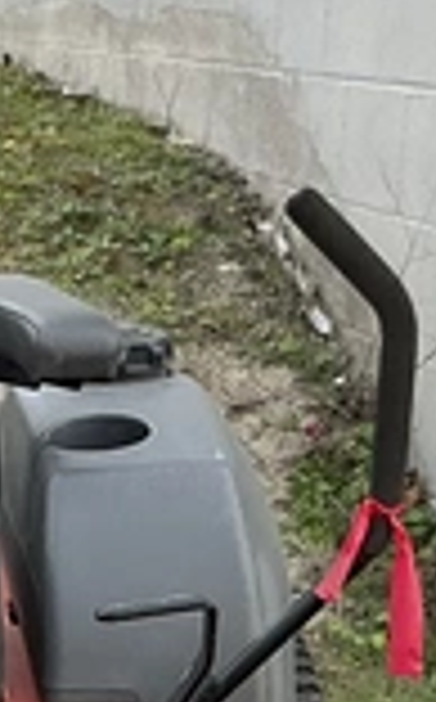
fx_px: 2729
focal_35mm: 143
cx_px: -274
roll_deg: -0.7
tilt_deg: -22.7
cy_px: 1150
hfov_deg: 8.9
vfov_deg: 13.5
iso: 20
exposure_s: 1/165
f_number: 1.8
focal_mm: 3
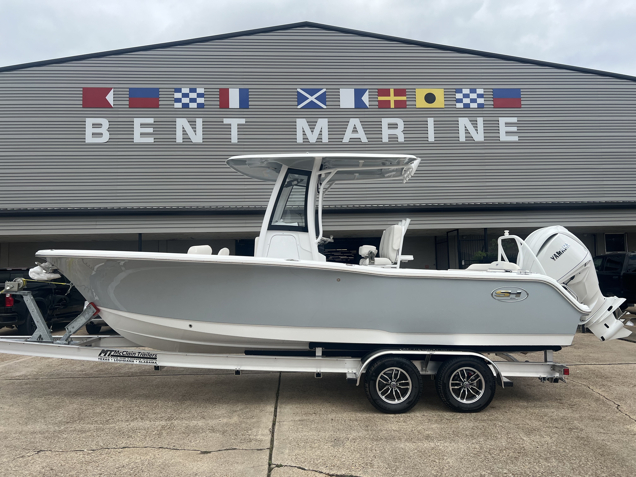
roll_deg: +1.7
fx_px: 478
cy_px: 238
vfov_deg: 53.1
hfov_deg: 67.3
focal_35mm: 26
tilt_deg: +3.9
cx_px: 318
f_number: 1.5
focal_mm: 5.7
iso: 50
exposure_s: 1/5587
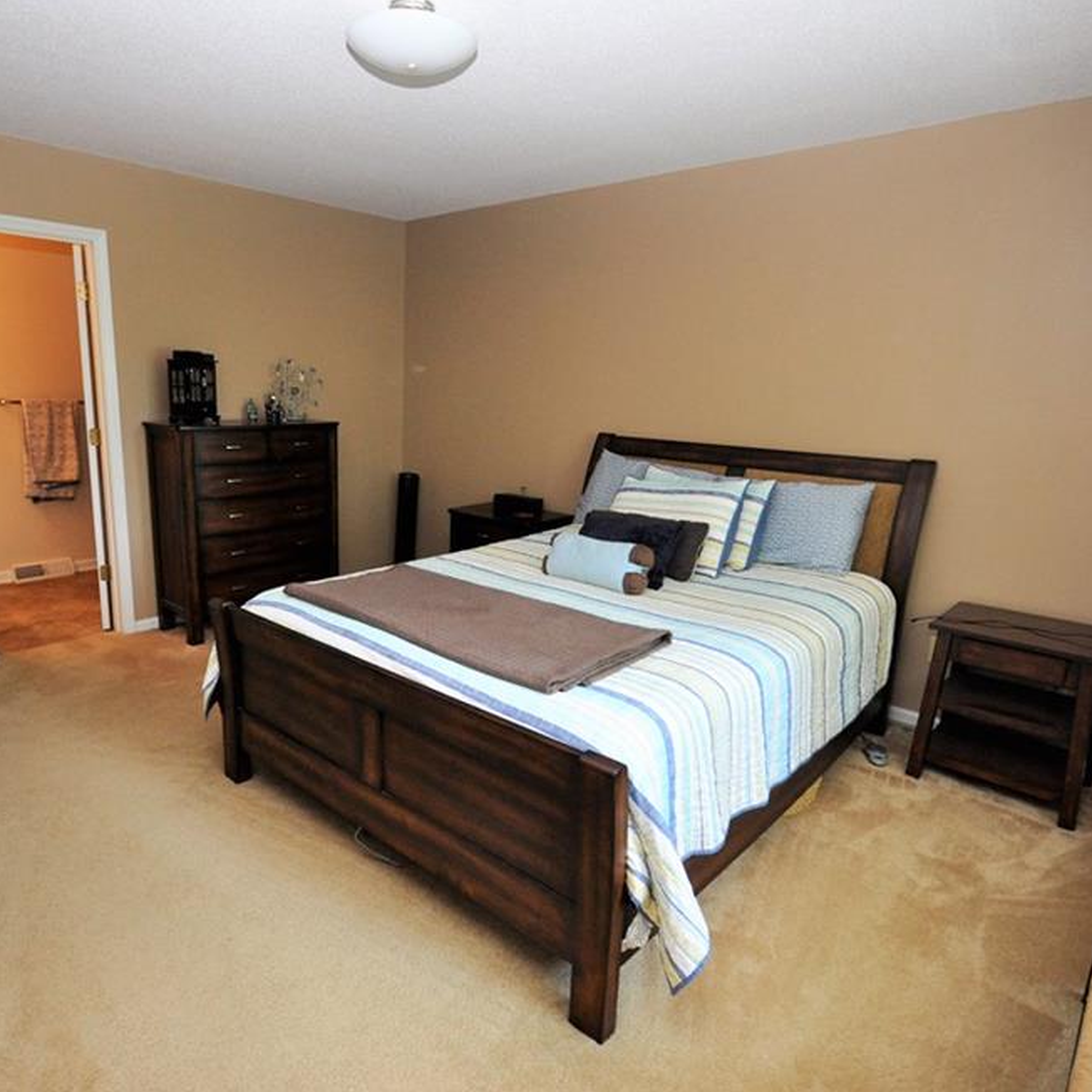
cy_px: 538
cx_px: 476
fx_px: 714
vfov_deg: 74.8
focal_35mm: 20
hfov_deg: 74.5
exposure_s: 1/60
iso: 800
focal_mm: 10
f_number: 4
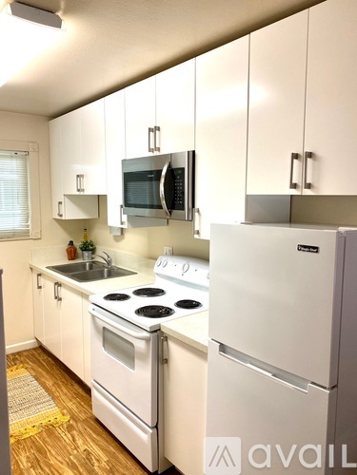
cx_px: 178
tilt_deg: -6.4
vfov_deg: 67.3
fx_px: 358
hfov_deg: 53.1
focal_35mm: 26
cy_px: 238
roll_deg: -0.1
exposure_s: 1/60
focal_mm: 4.25
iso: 80
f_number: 1.8
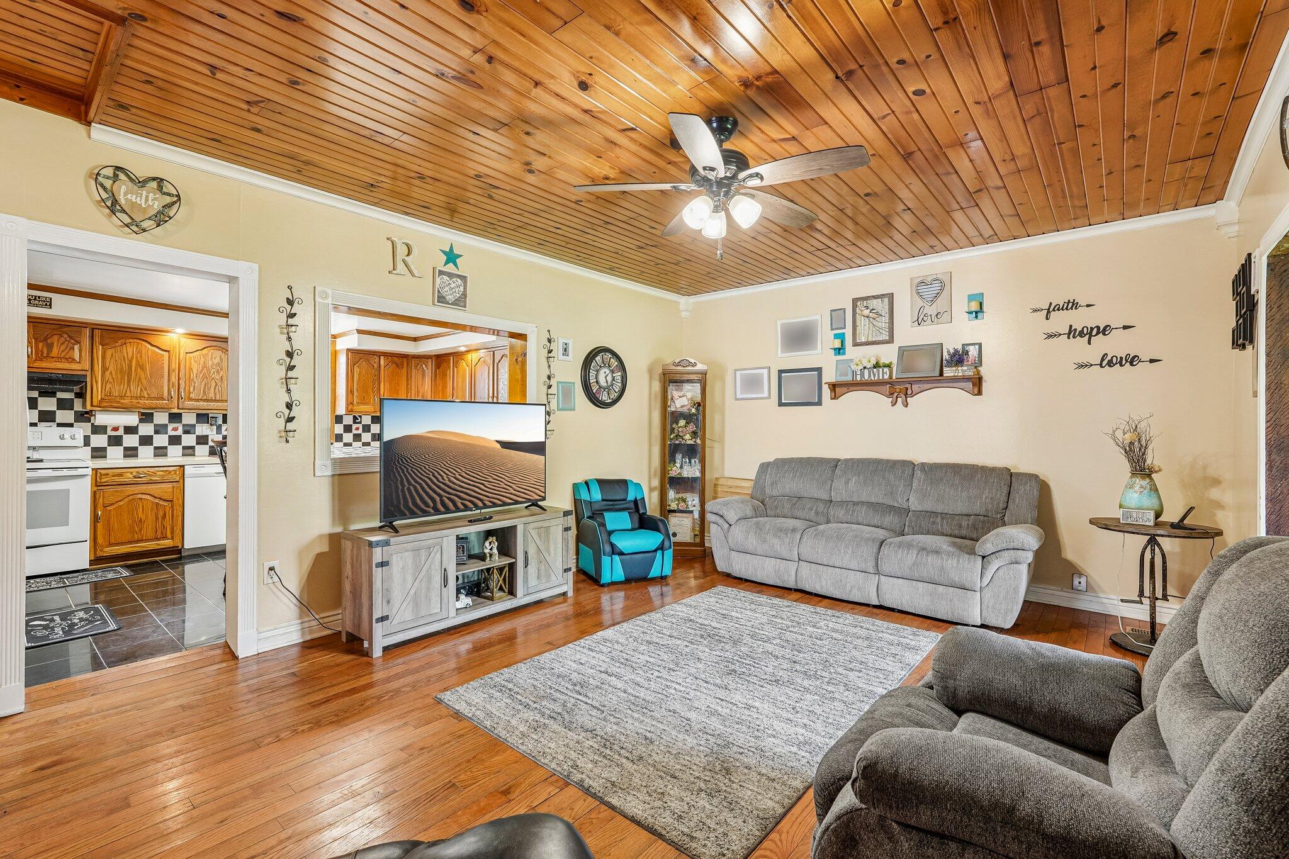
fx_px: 573
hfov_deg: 96.7
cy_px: 430
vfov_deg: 73.7
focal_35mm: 16
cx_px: 644
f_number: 8
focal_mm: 16
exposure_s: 1/5
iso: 400
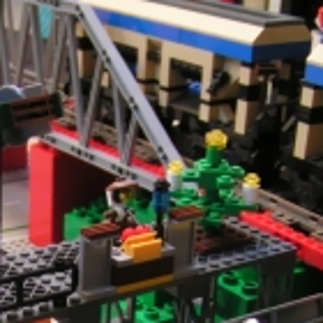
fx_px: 1013
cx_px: -12
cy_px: 344
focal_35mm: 96
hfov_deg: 17.6
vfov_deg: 17.6
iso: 200
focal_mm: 5.8
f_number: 2.8
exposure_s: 1/15
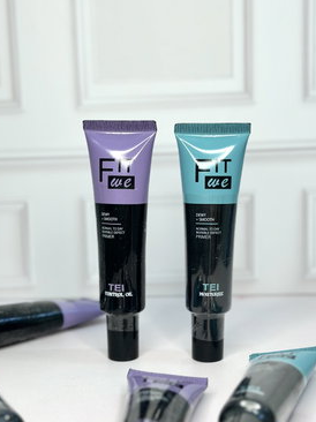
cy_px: 259
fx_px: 853
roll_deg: +1.6
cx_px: 142
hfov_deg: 21.0
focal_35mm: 70
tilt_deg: -13.2
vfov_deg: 27.7
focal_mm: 6.86
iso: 80
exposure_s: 1/103
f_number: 1.78
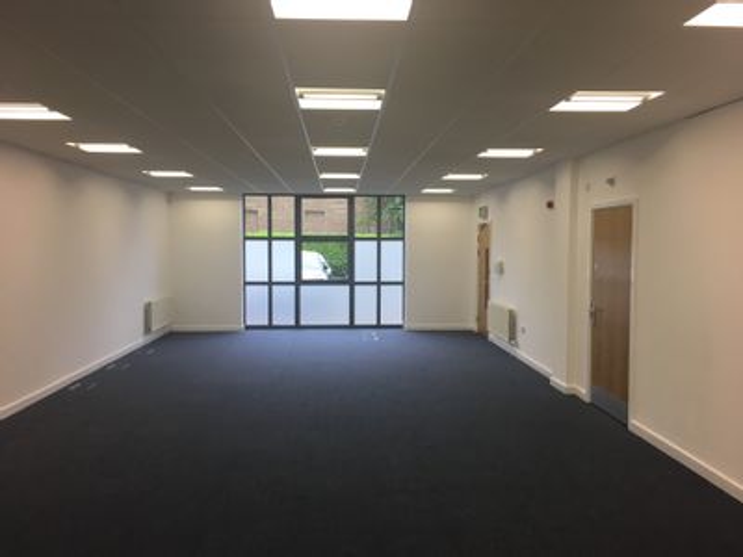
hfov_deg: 61.7
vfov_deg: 48.2
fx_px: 622
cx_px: 372
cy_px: 278
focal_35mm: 29
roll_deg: +0.4
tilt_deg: -3.5
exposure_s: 1/33
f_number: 2.2
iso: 25
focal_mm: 4.15
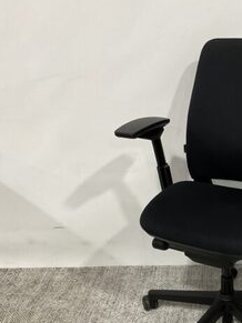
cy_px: 199
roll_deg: +0.2
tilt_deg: -24.5
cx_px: 221
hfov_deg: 27.9
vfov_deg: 38.0
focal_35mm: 50
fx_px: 466
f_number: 1.8
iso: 100
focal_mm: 3
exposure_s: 1/50
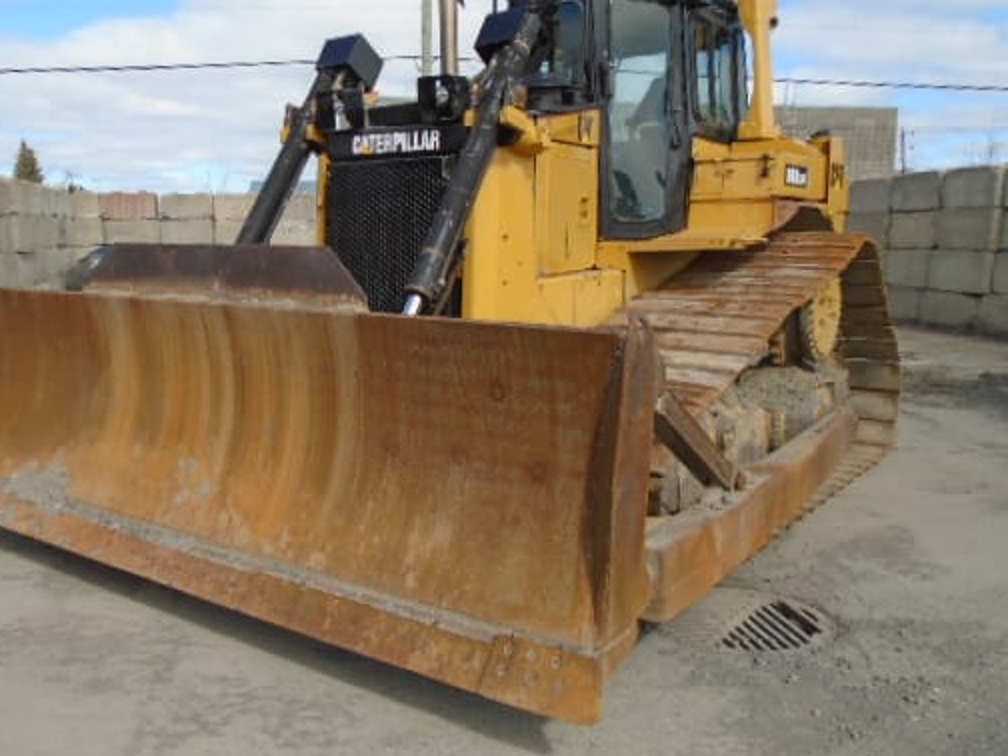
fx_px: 961
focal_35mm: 33
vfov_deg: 42.9
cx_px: 434
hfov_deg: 55.2
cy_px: 382
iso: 100
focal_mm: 4.6
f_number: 3.2
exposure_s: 1/1000
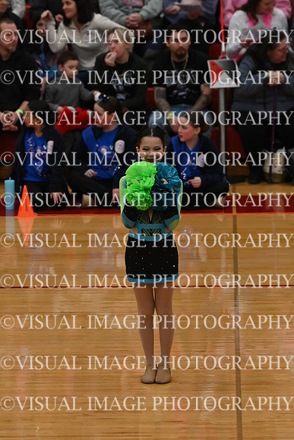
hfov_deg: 4.8
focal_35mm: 285
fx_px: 3489
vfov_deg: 7.2
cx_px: 147
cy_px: 220
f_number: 4
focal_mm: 190
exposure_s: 1/500
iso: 5000
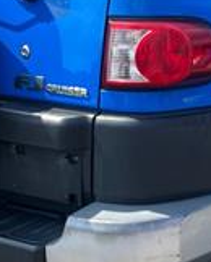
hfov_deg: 15.4
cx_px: 156
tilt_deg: -15.0
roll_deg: +2.7
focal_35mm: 100
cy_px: 107
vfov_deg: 19.1
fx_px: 779
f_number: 1.5
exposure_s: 1/3356
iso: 50
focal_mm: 5.7
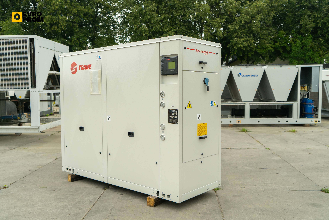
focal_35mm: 33
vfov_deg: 40.0
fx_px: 302
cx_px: 164
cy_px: 110
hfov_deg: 57.2
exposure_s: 1/500
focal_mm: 33
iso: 320
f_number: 4
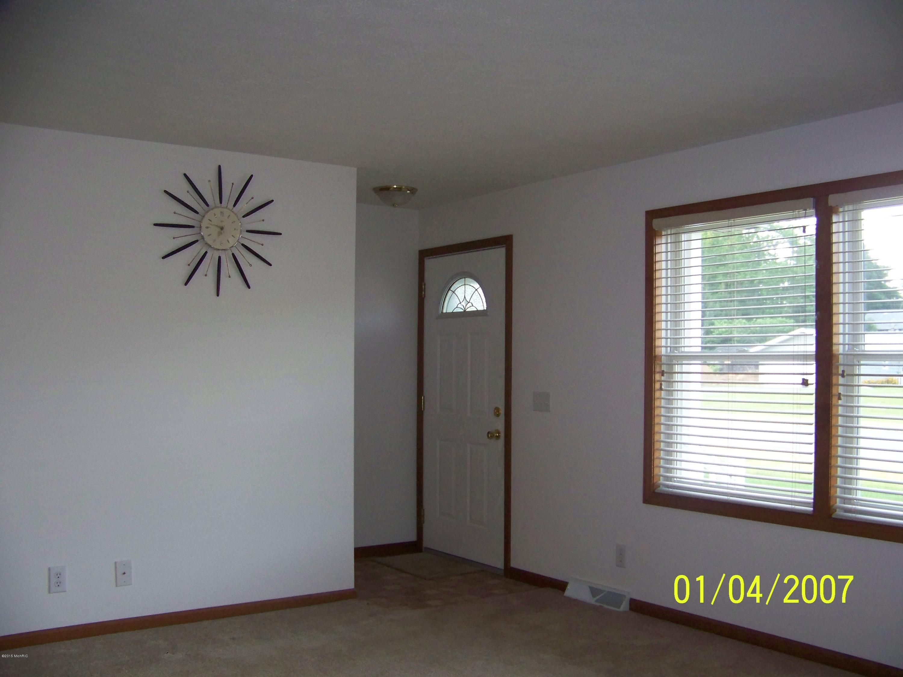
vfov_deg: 39.7
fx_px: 939
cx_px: 452
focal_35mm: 36
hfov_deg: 51.4
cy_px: 338
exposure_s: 1/30
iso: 200
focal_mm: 5.85
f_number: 2.8
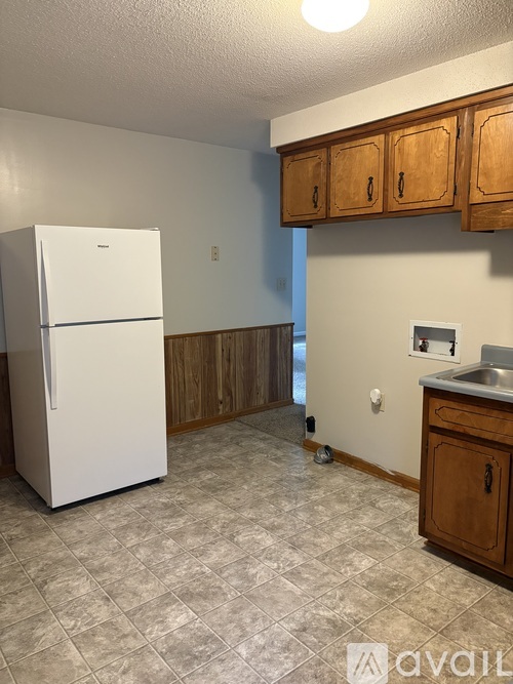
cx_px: 256
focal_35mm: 26
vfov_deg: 67.3
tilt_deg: -8.2
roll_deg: +0.0
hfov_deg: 53.0
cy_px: 342
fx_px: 514
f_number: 1.6
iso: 400
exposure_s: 1/60
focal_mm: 5.96
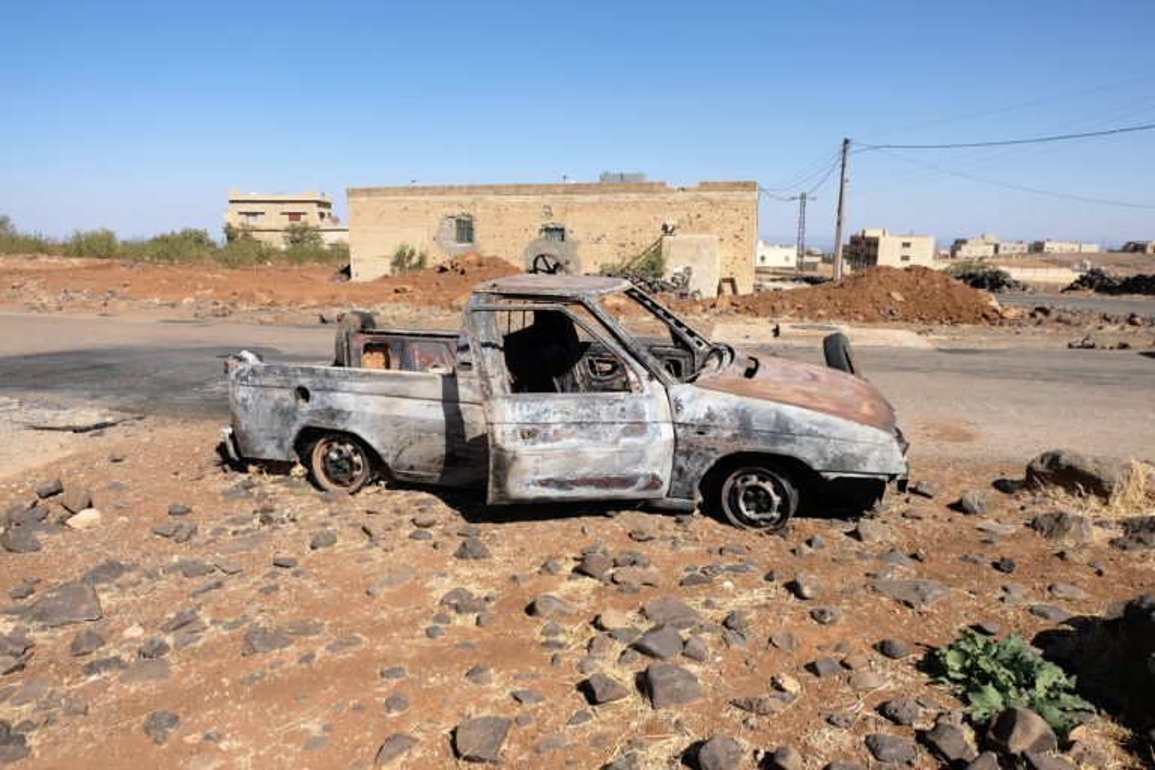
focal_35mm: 24
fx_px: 770
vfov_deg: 53.1
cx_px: 578
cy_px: 385
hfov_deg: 73.7
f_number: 5.6
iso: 200
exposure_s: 1/1000
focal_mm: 16
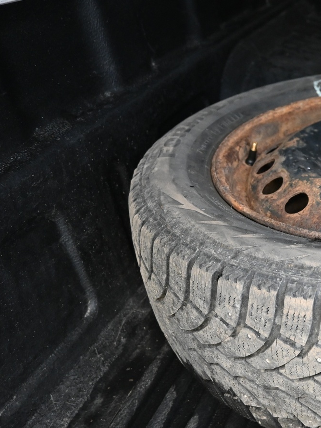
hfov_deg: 30.6
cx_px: 357
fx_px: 519
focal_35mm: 42
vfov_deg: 44.7
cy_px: 234
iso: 1600
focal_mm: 16
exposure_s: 1/25
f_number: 3.5
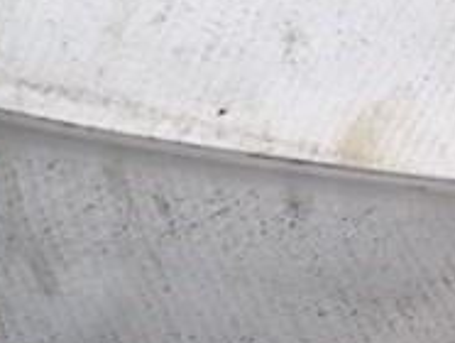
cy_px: 532
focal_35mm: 103
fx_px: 1356
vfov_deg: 13.5
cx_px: 709
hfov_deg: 17.0
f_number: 3.3
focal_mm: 5.3
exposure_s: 1/30
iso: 200
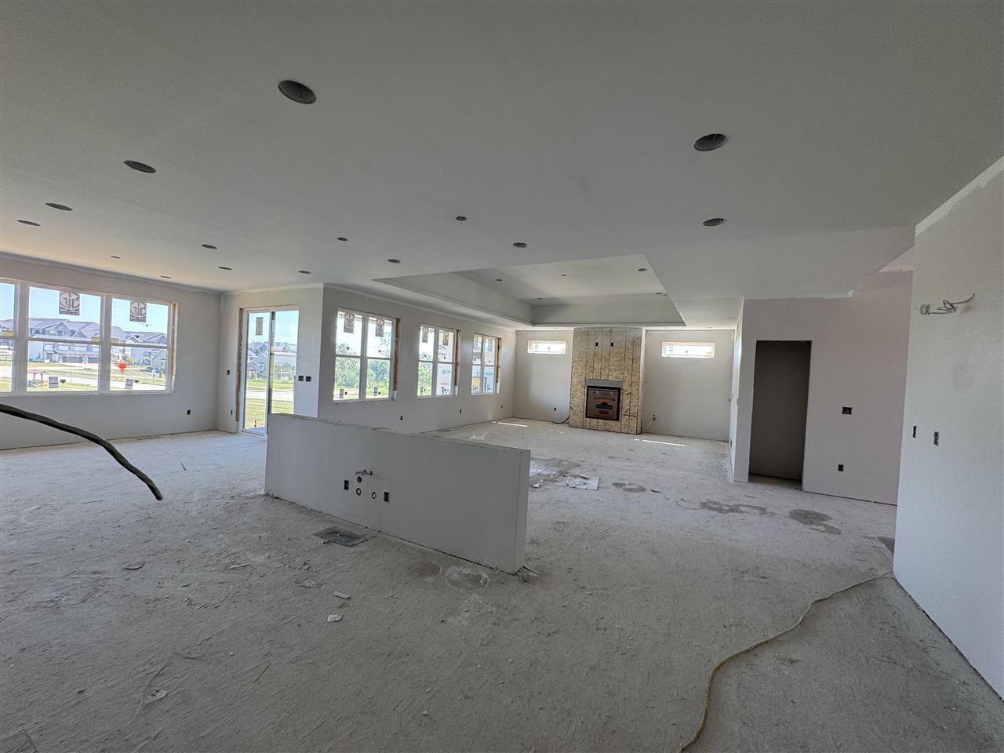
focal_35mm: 14
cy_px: 376
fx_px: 406
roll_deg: -3.1
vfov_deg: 85.7
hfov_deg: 102.1
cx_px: 502
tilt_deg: -0.9
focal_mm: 2.22
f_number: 2.2
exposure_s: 1/99
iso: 64
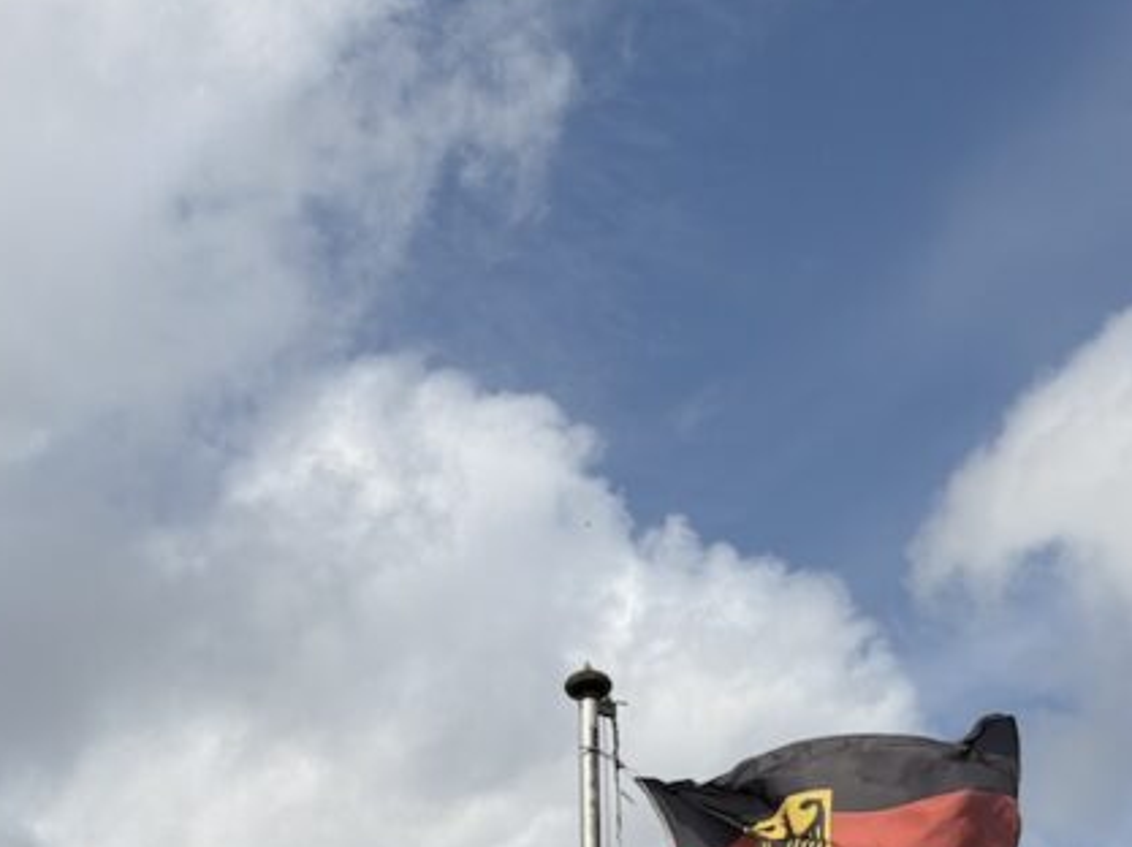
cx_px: 616
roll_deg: +1.6
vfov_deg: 12.3
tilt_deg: +22.7
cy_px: 969
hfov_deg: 16.7
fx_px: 3855
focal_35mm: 118
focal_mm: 6.76
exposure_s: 1/13333
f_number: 1.78
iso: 64
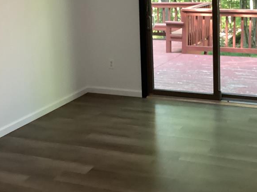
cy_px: 25
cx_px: 174
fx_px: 408
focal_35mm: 55
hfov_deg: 34.6
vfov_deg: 25.9
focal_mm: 3.3
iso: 320
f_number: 2.4
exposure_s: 1/60
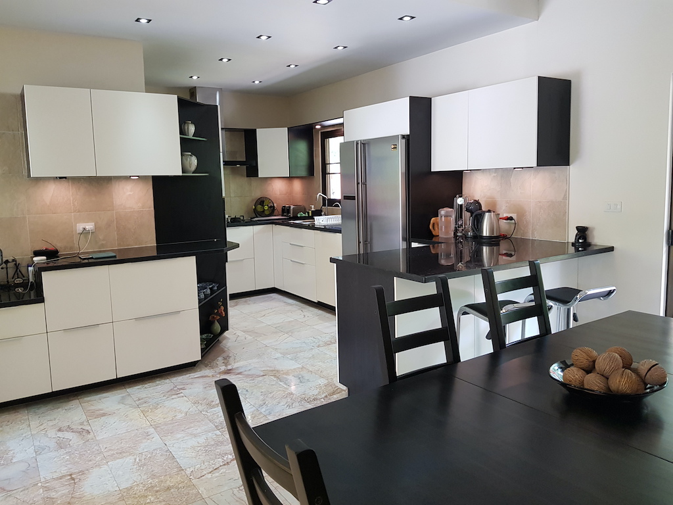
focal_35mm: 26
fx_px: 505
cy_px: 252
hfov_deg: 67.3
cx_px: 336
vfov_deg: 53.1
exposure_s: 1/33
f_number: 1.7
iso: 160
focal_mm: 4.3
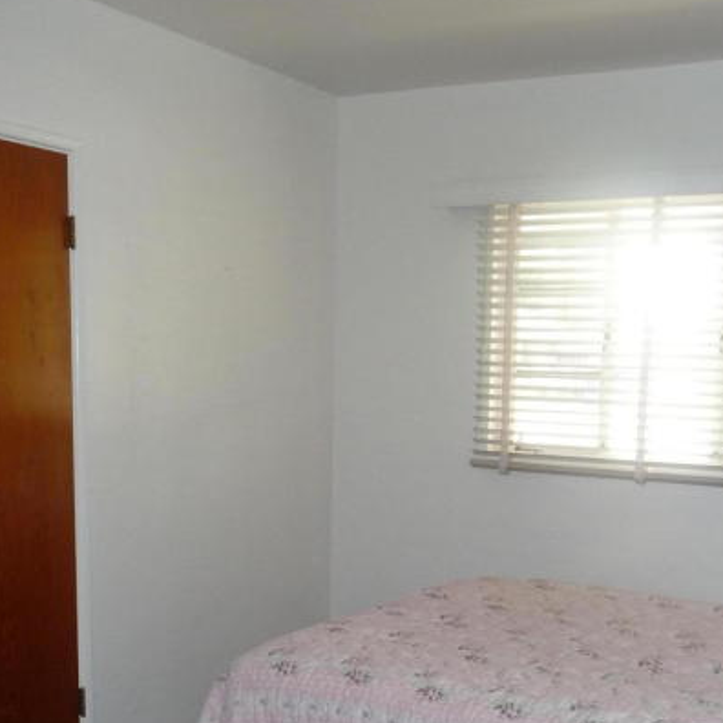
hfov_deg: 35.2
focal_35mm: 48
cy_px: 571
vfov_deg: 34.3
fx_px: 1134
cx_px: 429
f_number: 3.3
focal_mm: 4.7
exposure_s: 1/30
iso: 200
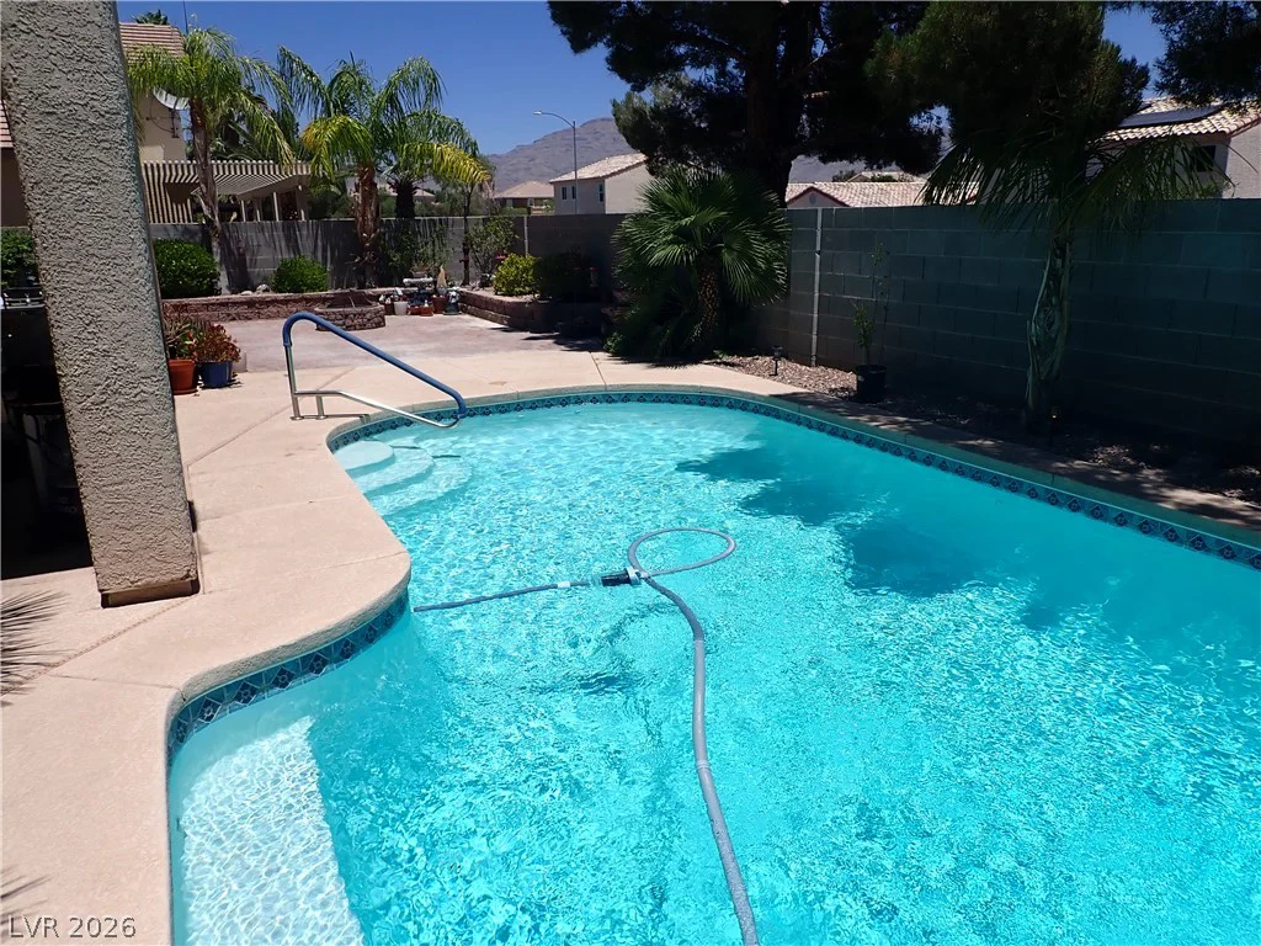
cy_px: 473
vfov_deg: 54.9
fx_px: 911
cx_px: 630
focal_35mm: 25
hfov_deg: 69.4
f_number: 8
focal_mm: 4.5
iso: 100
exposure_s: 1/400
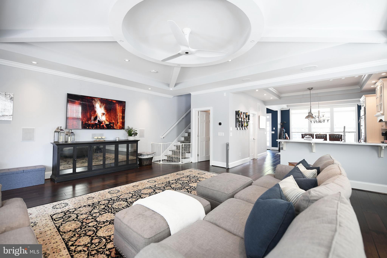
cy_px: 129
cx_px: 194
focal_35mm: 15
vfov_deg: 77.3
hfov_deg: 100.4
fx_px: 161
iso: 1250
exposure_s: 1/100
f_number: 4
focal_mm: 15
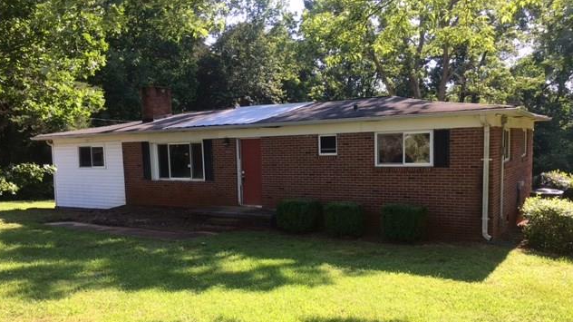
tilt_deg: -5.6
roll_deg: +1.2
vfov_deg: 36.5
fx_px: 486
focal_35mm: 32
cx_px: 284
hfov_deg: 61.0
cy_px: 198
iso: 25
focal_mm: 4.15
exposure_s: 1/301
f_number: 2.2
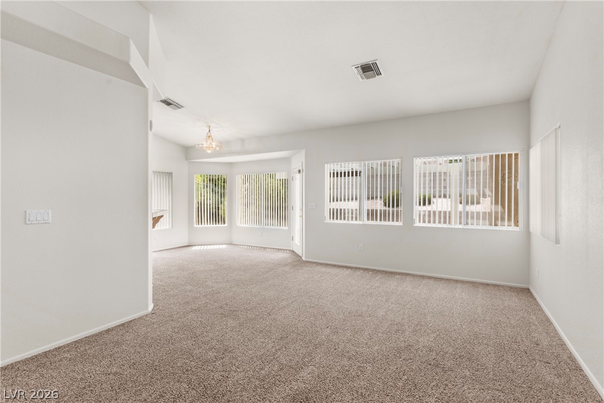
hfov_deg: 93.3
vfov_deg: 70.4
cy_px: 202
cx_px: 302
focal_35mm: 17
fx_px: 285
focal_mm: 17
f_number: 8
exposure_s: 1/40
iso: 400
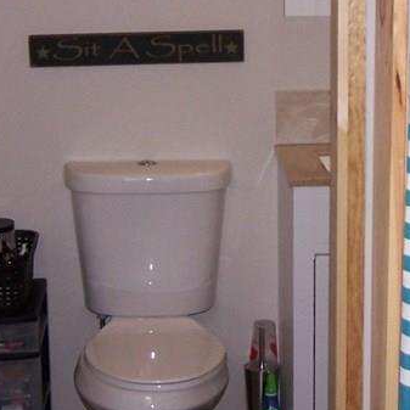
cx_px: 316
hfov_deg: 17.0
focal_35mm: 102
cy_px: 112
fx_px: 1367
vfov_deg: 17.0
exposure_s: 1/60
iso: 140
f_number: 2.8
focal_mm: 6.3
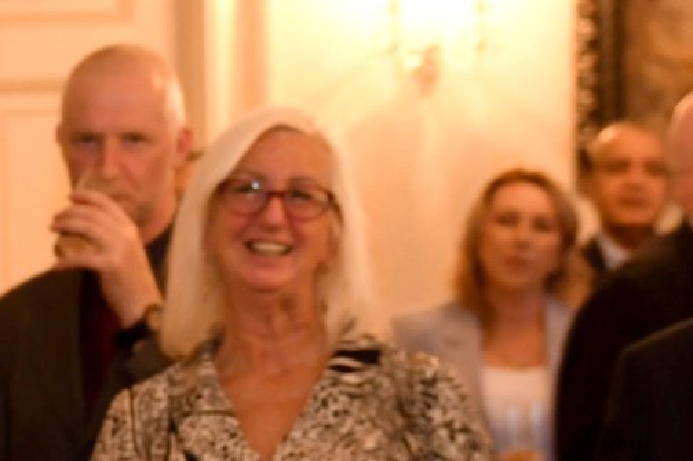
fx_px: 3407
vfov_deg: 7.7
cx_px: -584
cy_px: 277
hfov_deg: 10.8
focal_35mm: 177
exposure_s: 1/50
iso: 800
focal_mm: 29
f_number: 2.8
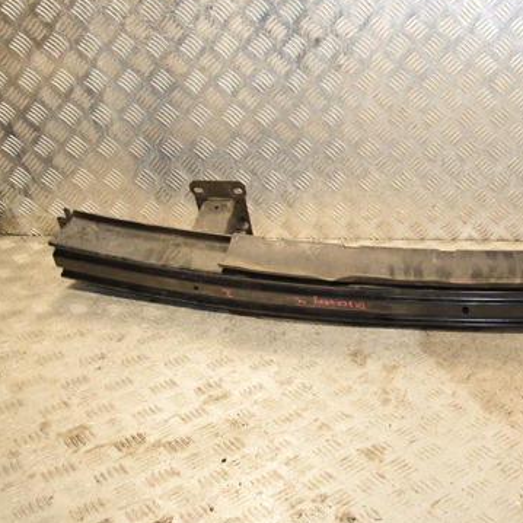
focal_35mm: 48
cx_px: 462
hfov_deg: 33.8
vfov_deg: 35.5
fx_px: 816
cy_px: 245
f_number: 6.3
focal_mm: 21
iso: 800
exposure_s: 1/200
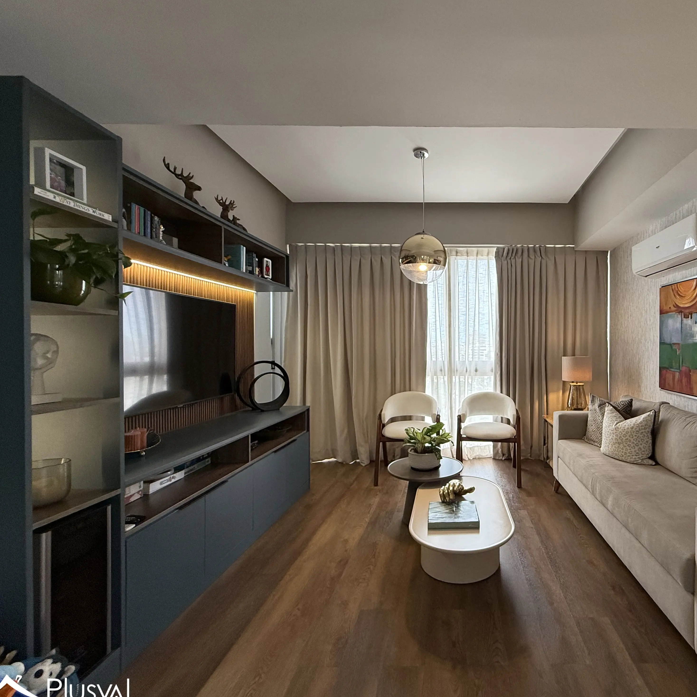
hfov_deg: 81.4
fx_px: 387
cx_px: 460
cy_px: 347
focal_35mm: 17
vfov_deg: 84.0
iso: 200
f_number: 2.2
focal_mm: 2.22
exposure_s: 1/99
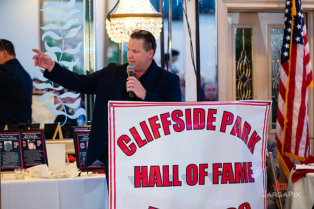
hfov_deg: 15.9
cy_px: 104
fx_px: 1127
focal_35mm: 129
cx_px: 159
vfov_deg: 10.6
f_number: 3.2
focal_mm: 125
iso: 1250
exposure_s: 1/125
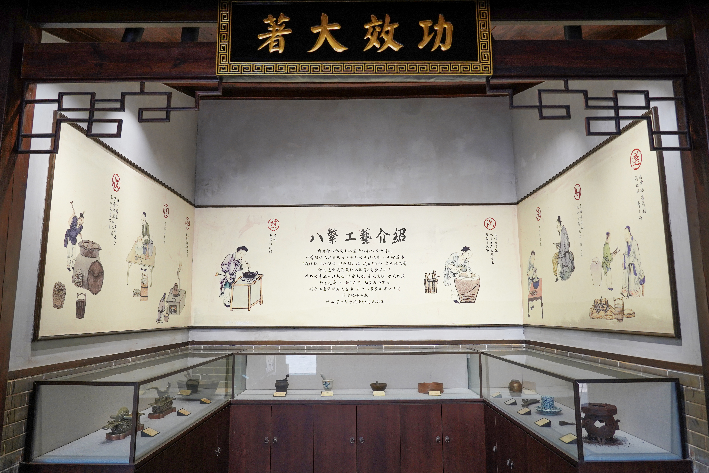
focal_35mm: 25
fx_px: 492
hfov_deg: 71.5
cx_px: 349
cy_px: 237
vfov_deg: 51.3
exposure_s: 1/400
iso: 800
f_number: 5
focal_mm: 24
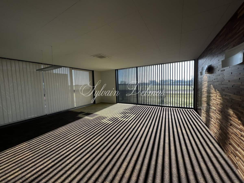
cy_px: 92
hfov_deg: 106.2
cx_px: 122
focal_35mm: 13
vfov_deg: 89.9
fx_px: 92
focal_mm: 1.57
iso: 32
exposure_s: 1/336
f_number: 1.8
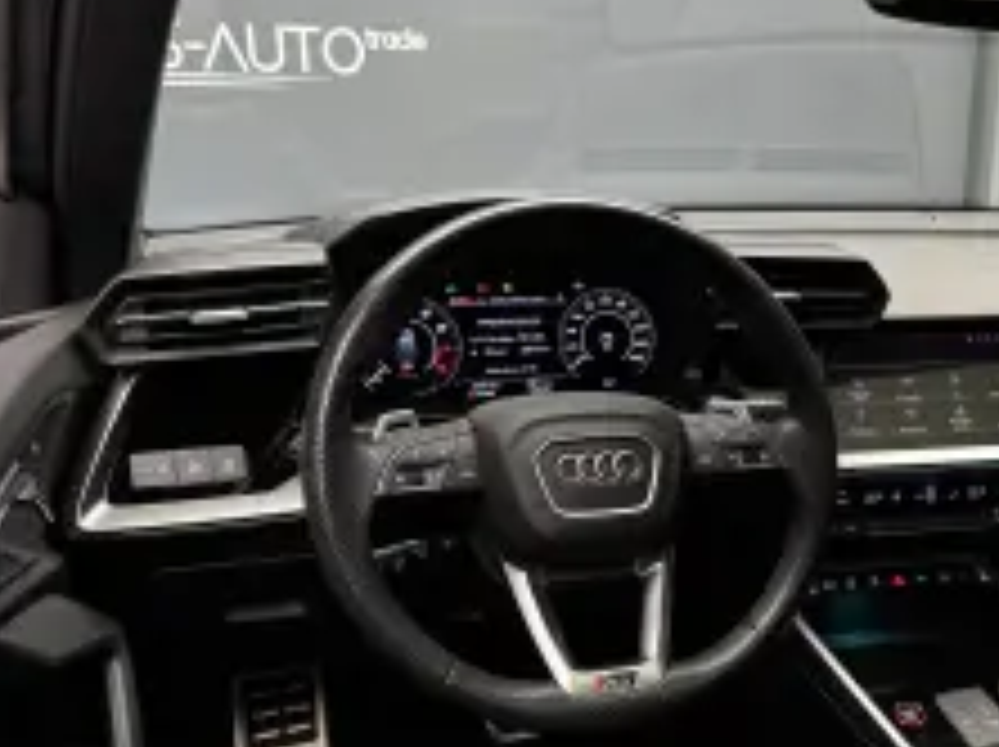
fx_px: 1124
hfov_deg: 46.0
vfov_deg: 36.6
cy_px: 446
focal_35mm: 39
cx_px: 765
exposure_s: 1/50
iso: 125
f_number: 1.78
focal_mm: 6.76
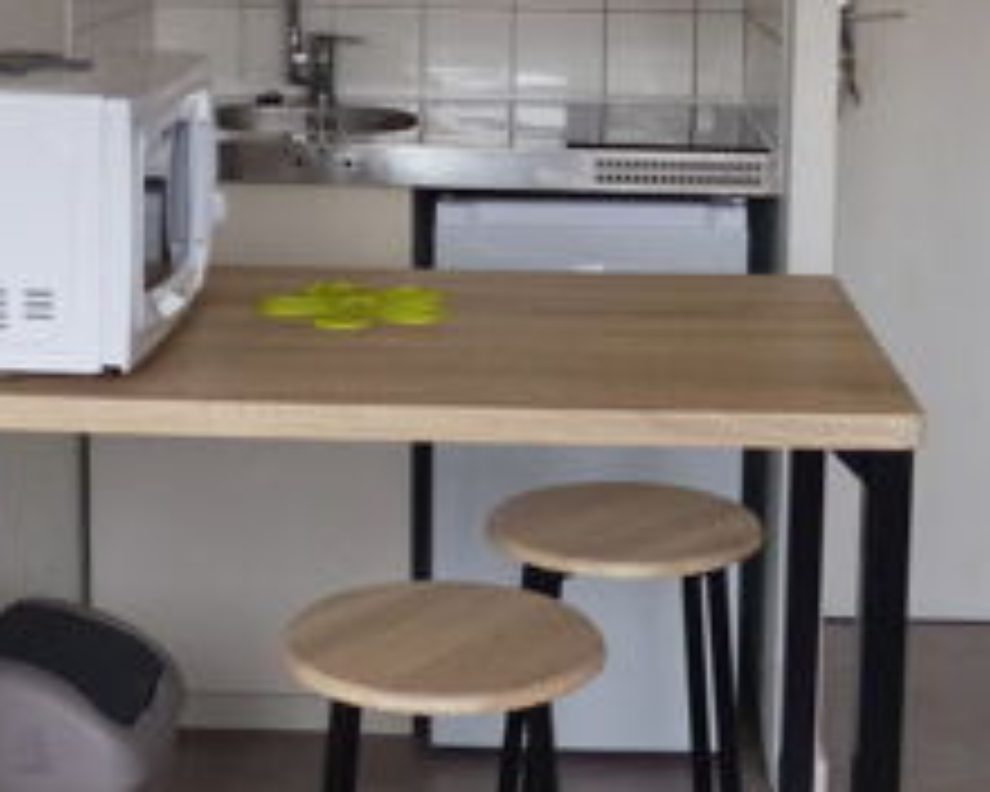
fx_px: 2110
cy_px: 119
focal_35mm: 72
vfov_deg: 20.9
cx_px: 459
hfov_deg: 26.4
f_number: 2.8
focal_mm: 6.8
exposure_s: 1/40
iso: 400
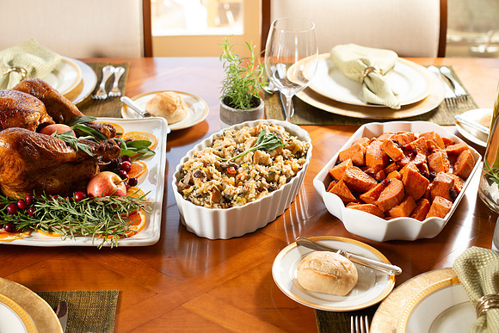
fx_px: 693
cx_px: 250
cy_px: 166
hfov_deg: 39.6
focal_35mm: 50
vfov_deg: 27.0
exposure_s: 1/200
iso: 250
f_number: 4.5
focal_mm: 50
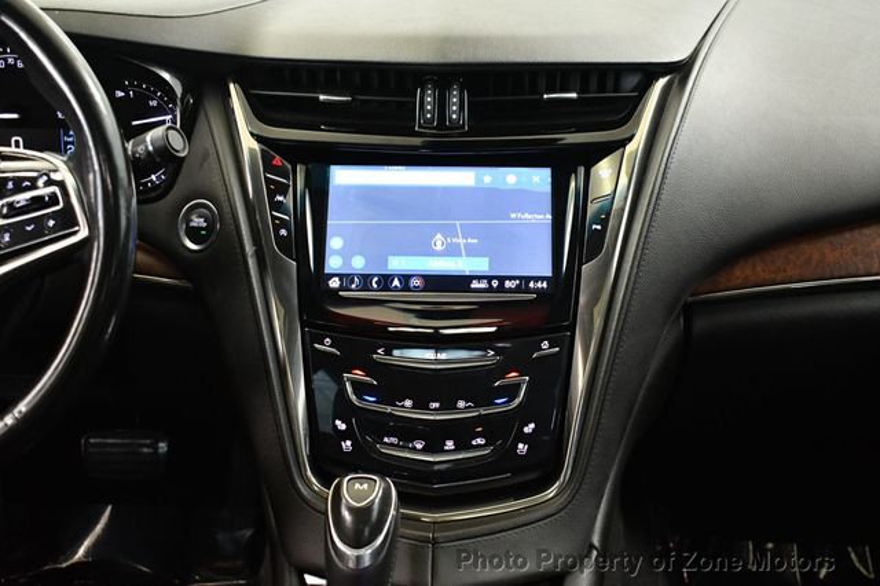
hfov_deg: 42.8
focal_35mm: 46
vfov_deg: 29.2
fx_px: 1124
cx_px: 440
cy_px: 293
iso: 4000
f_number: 4.2
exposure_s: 1/60
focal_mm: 31
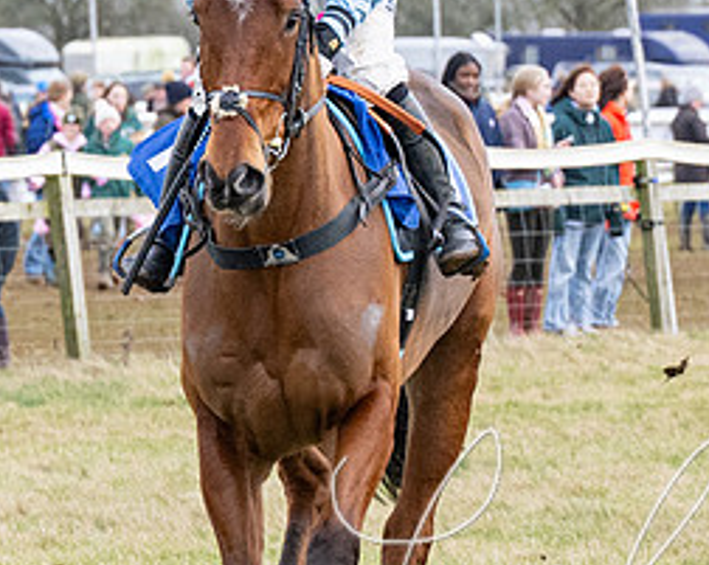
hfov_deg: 4.0
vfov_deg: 3.2
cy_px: 431
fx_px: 10207
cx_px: 395
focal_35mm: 487
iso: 800
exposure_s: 1/1250
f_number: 4
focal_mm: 90
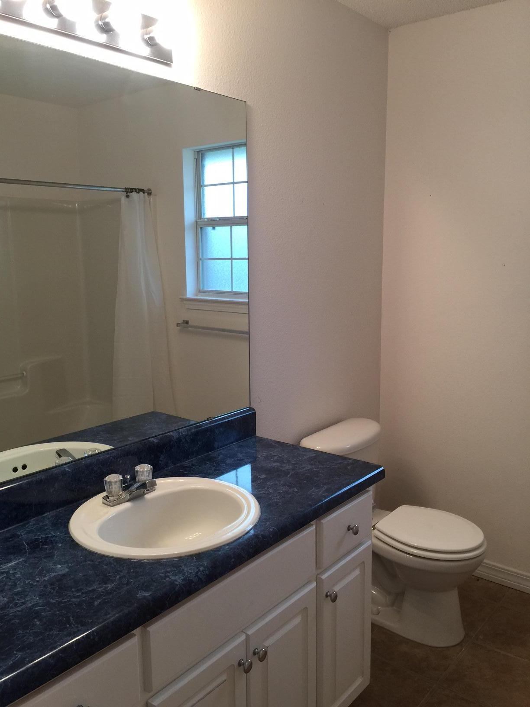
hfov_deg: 48.2
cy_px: 354
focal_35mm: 29
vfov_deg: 61.7
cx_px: 265
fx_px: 592
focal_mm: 4.15
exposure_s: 1/30
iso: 50
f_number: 2.2
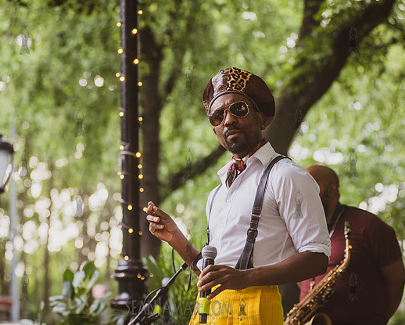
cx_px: 169
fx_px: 1259
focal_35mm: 105
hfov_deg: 18.3
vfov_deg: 14.7
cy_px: 163
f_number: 3.5
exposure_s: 1/500
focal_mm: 92
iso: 1000
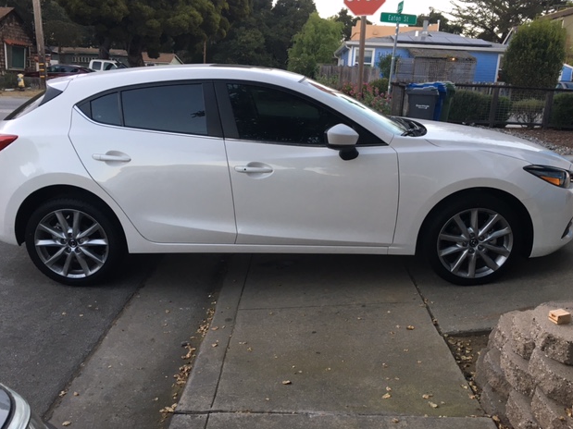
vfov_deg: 46.8
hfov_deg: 60.0
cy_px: 213
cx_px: 291
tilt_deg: -13.4
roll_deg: -3.1
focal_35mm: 30
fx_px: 496
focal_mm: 4.15
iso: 25
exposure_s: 1/30
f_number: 2.2
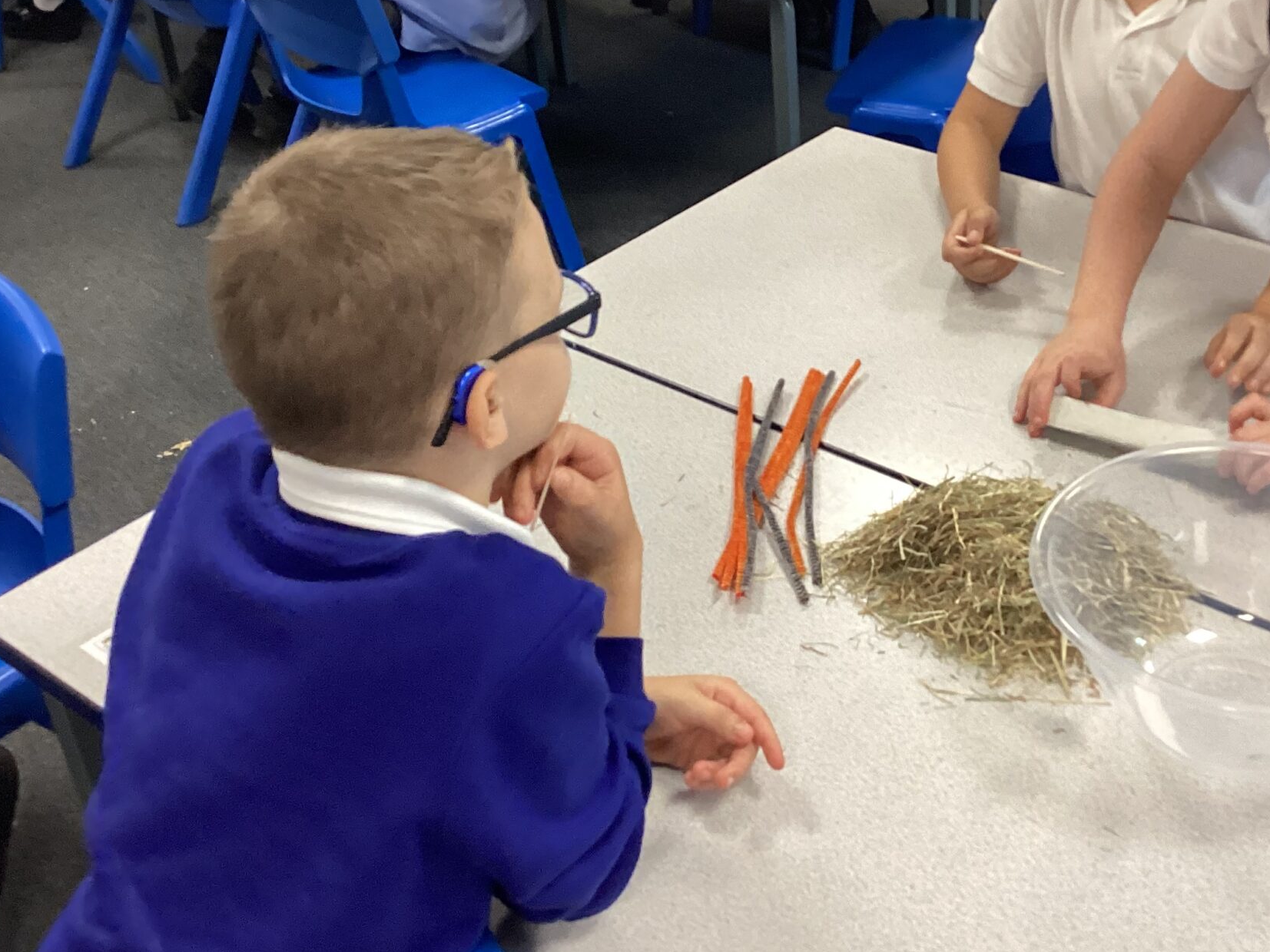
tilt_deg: -31.0
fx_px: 1761
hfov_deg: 39.4
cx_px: 780
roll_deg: +3.1
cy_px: 353
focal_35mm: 48
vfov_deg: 30.1
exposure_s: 1/60
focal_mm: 3.3
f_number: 2.4
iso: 200
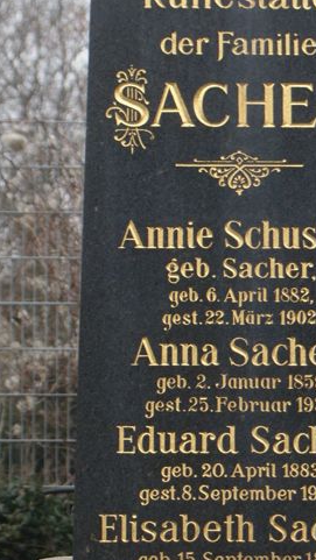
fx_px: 2514
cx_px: 209
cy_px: 335
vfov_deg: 12.7
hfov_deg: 7.2
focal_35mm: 169
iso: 250
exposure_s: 1/80
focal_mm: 50
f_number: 5.6
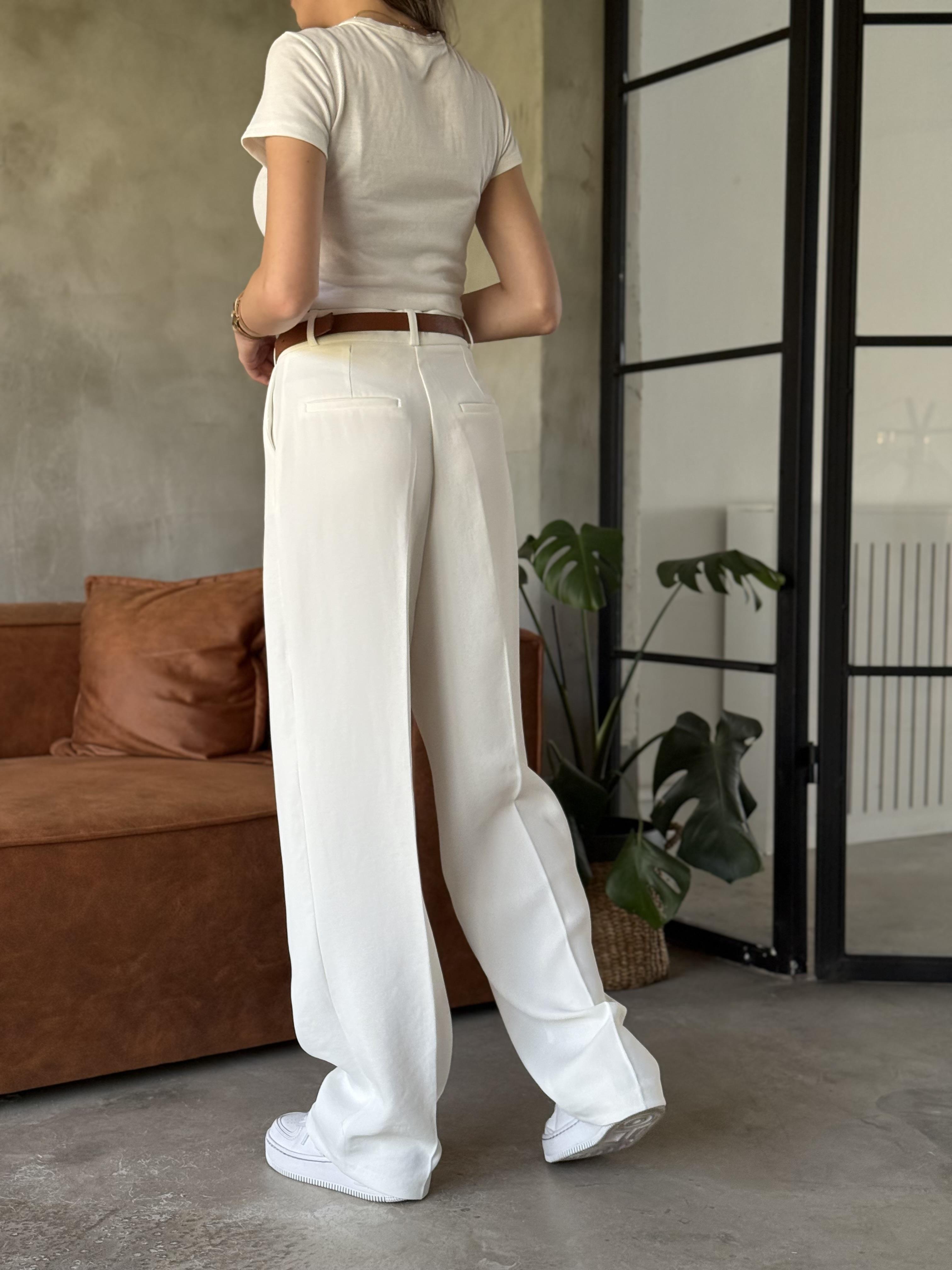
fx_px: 1760
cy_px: 635
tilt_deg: -3.2
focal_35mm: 48
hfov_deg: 30.3
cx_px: 476
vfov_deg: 39.7
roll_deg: -0.4
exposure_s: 1/101
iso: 125
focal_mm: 6.76
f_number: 1.78
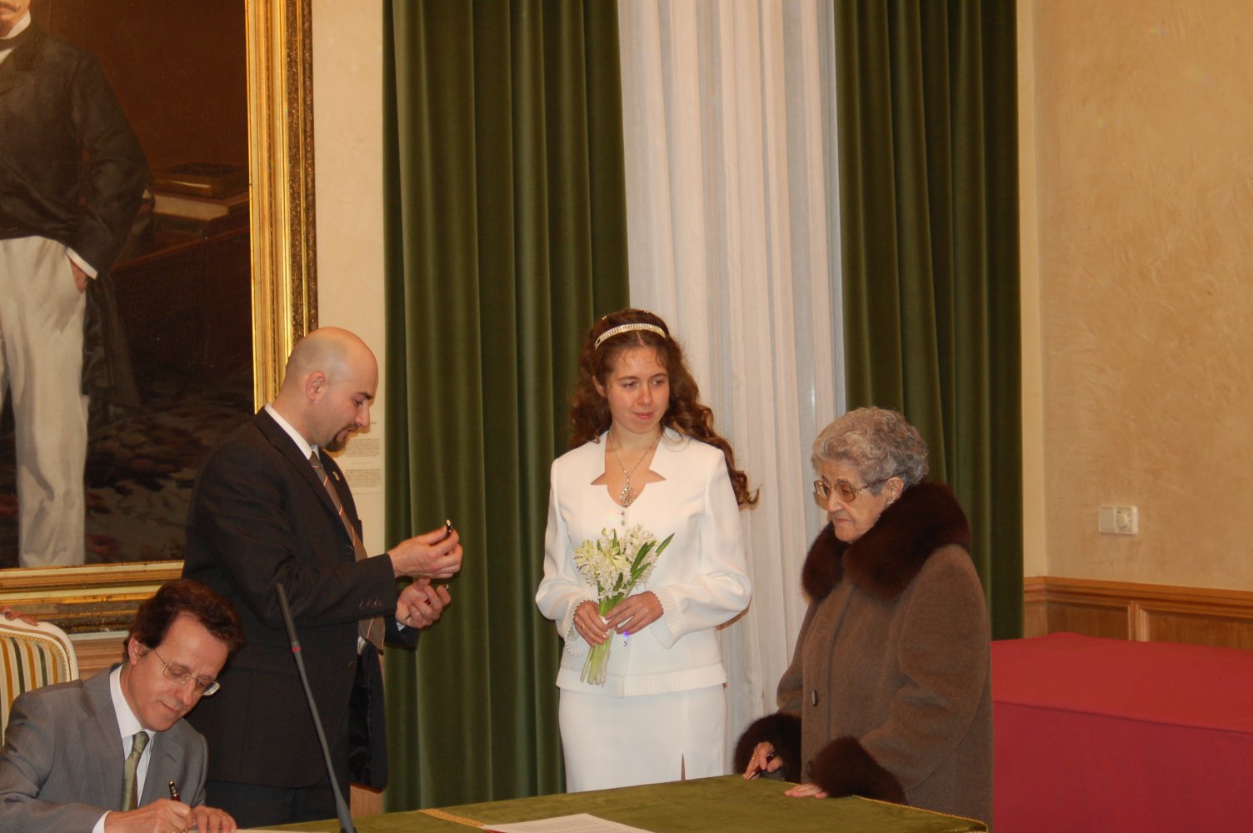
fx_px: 2504
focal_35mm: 72
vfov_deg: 18.9
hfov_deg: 28.1
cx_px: 626
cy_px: 416
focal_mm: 48
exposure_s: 1/60
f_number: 4.2
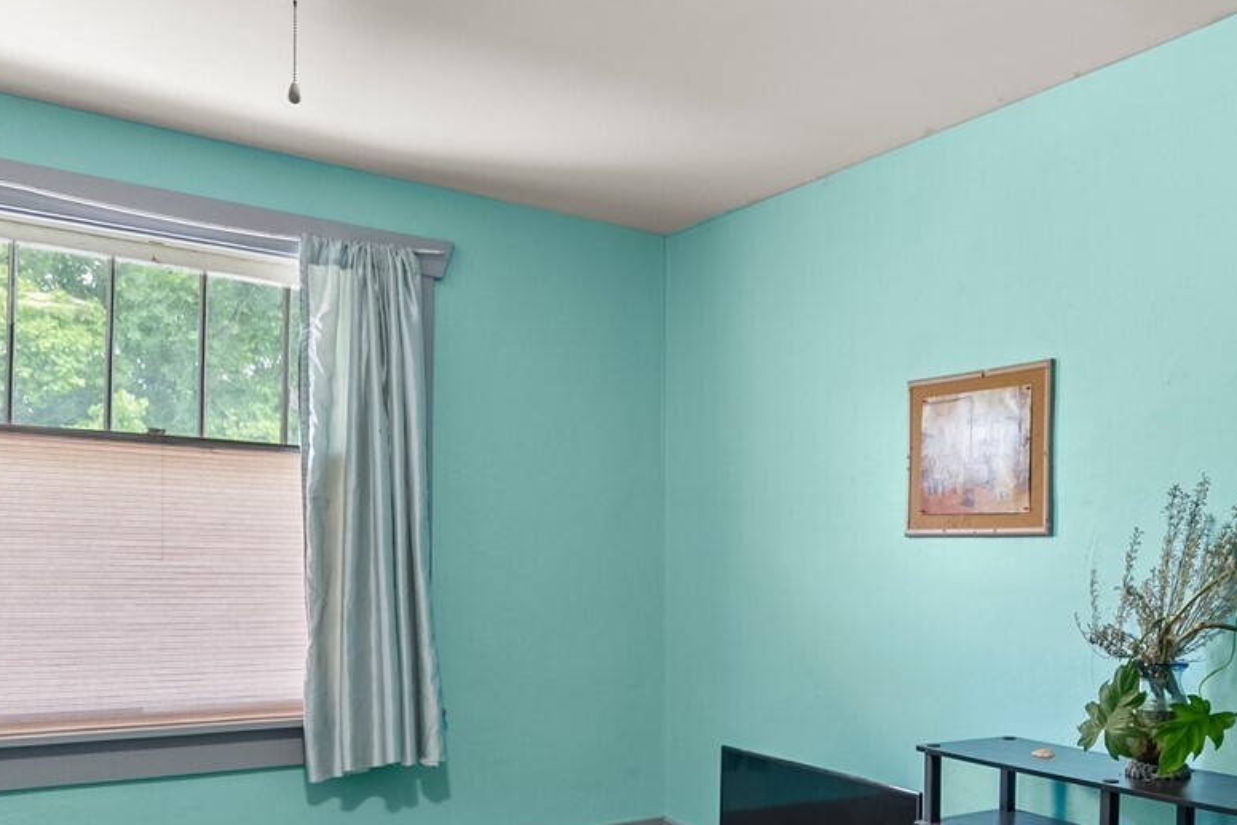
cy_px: 592
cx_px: 1080
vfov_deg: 37.2
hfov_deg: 49.4
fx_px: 1203
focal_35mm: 35
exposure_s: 1/15
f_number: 2.8
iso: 400
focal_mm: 16
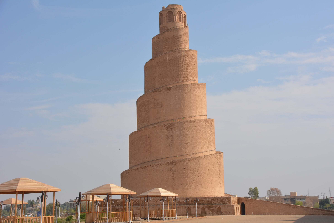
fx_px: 650
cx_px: 174
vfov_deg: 19.5
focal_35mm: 70
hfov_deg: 28.8
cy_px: 113
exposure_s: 1/320
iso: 100
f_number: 9
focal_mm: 44
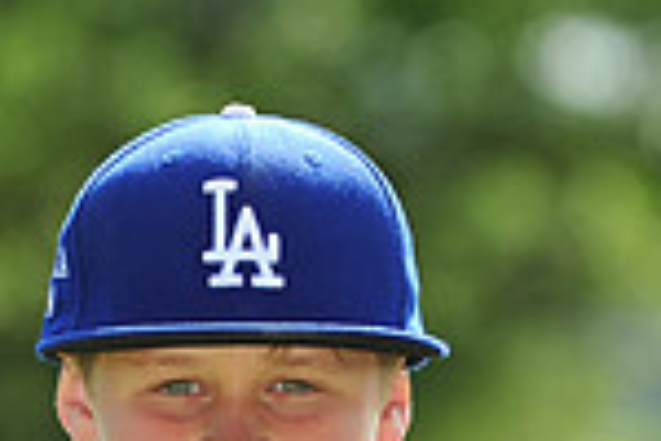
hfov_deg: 3.2
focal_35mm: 637
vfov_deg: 2.2
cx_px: 185
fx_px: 11695
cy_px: 684
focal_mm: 165
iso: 320
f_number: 4.5
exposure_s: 1/1600
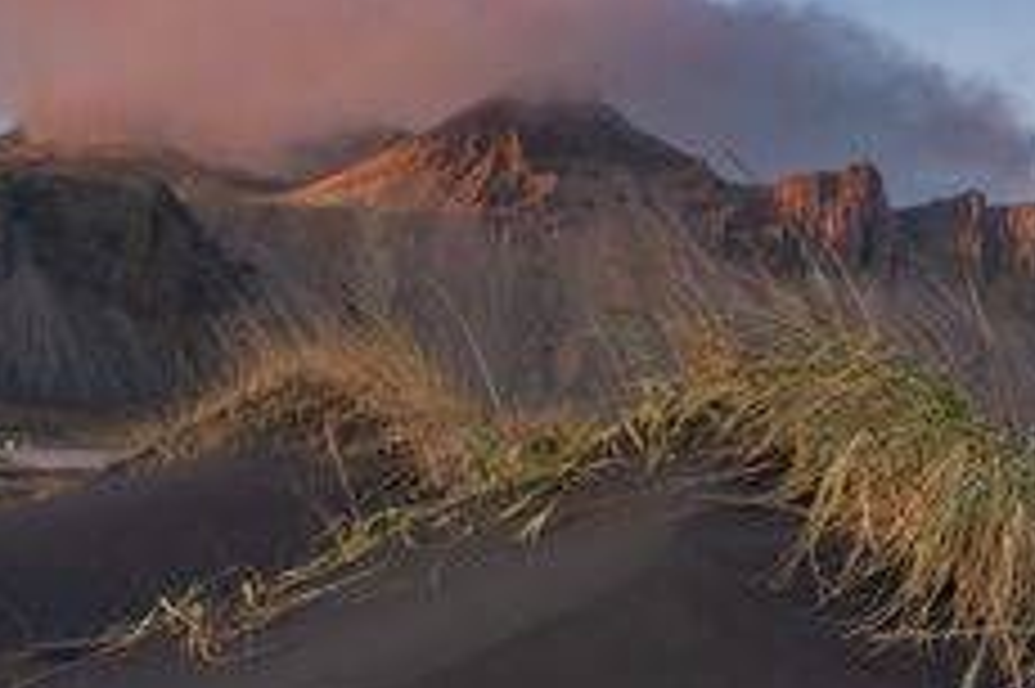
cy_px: 315
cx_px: 900
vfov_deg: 28.6
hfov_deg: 39.4
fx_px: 1350
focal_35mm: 47
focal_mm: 18
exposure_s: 1/160
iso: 640
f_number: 5
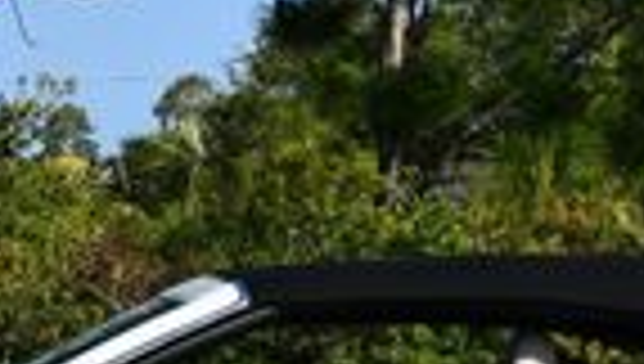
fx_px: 3849
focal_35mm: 225
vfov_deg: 5.4
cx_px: 252
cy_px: 265
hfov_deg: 9.6
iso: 100
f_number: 9
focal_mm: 24
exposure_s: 1/320
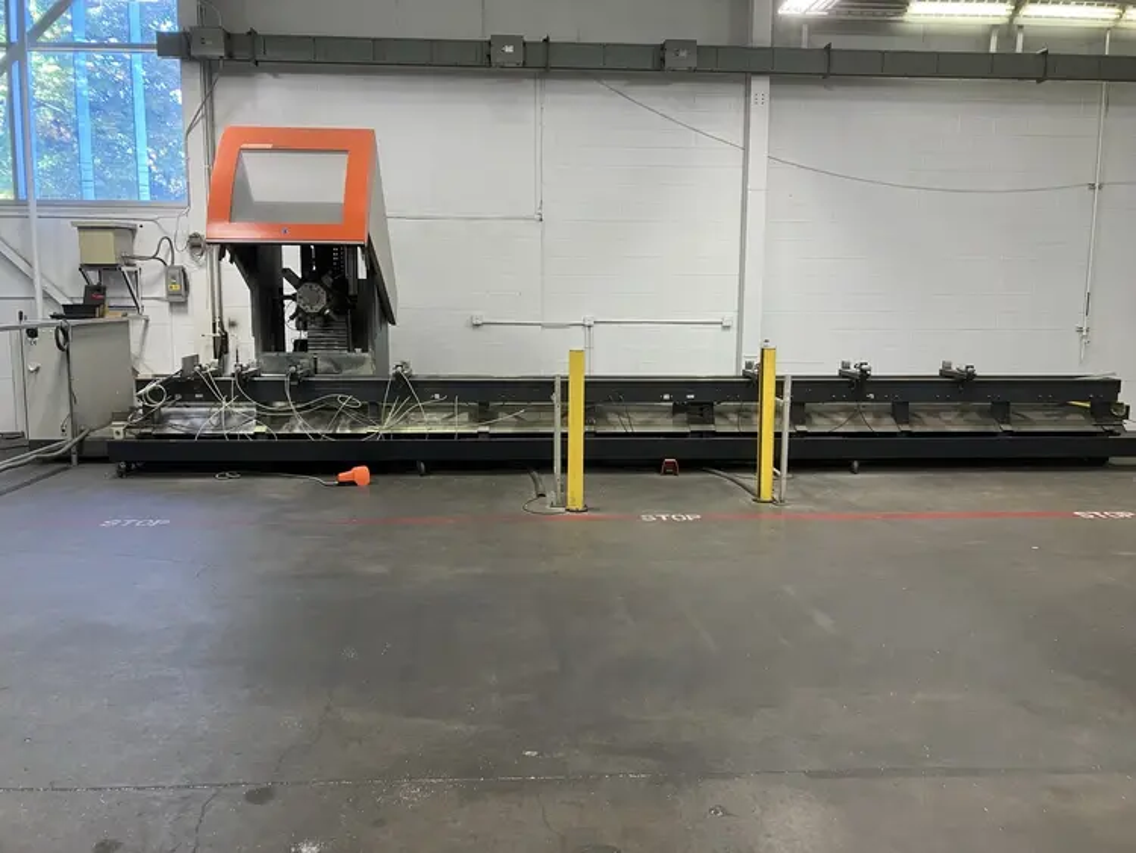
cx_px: 568
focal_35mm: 28
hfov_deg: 63.4
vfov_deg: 49.8
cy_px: 426
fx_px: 919
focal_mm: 4
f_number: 1.8
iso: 50
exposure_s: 1/60
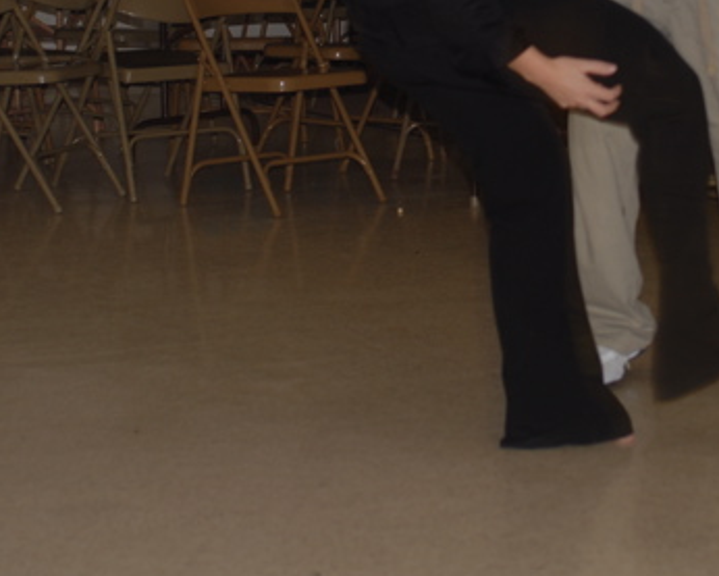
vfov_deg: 13.4
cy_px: 55
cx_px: 563
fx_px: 2428
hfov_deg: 16.7
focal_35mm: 114
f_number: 2.8
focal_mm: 35
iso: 100
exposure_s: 1/8
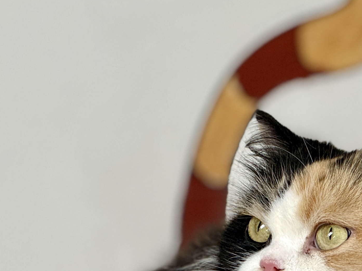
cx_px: 413
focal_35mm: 349
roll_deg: -0.4
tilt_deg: -5.6
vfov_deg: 4.3
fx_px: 3650
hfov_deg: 5.7
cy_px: 245
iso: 80
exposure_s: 1/99
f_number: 2.8
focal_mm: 15.66
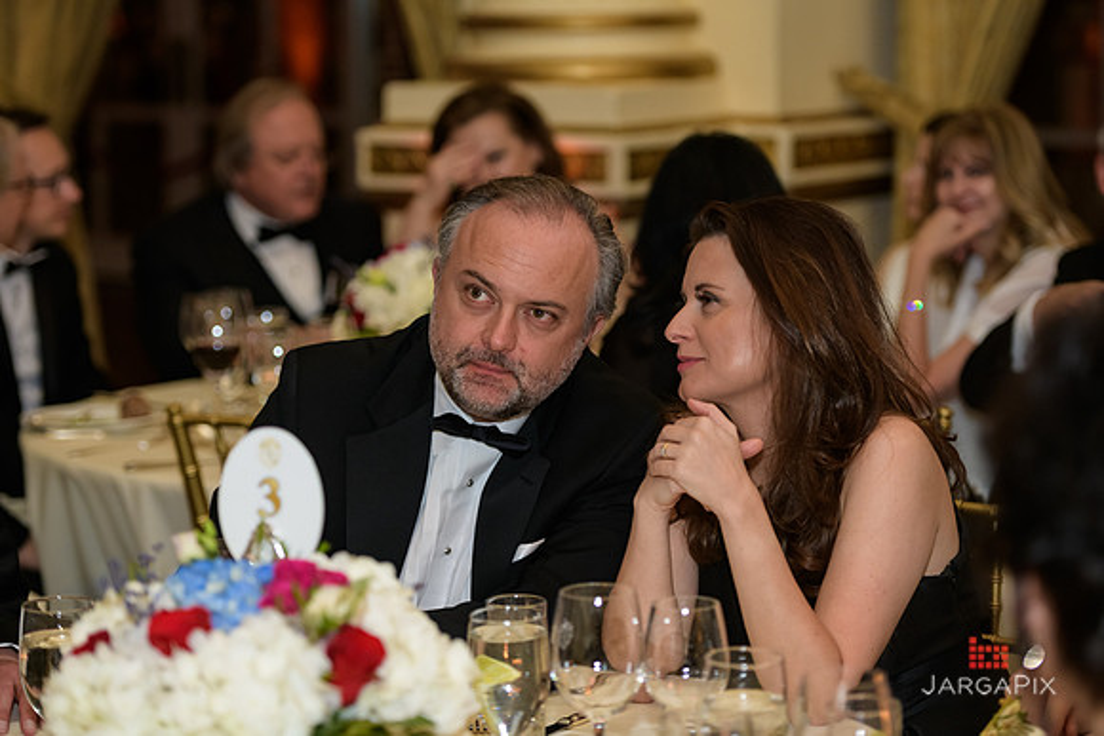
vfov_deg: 13.4
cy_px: 368
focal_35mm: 102
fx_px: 3129
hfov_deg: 20.0
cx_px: 552
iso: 1250
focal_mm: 102
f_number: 3.2
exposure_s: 1/125
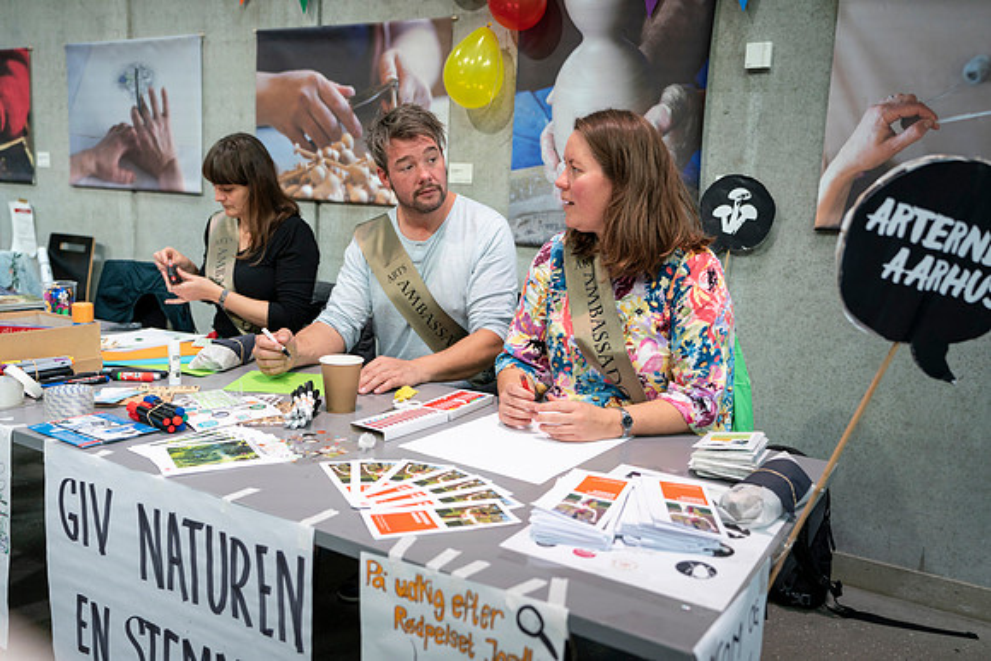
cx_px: 496
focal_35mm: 30
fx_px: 826
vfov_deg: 43.6
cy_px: 330
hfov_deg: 61.9
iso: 1600
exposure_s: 1/160
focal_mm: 30
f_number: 2.8
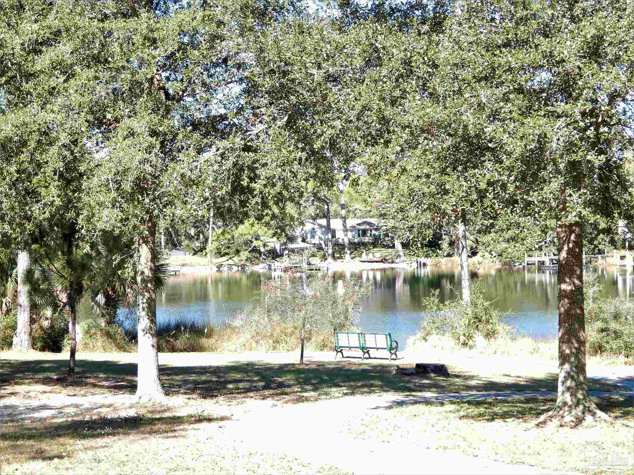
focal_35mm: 65
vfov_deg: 22.6
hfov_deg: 29.8
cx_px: 317
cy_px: 238
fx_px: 1190
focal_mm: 11.6
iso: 80
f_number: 4.5
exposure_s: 1/100
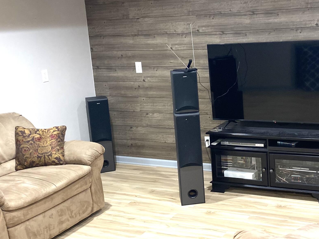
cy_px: 123
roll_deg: +3.3
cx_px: 217
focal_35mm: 50
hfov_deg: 37.7
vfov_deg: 29.1
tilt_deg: -12.1
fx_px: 461
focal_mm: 4.25
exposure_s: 1/40
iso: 320
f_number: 1.8
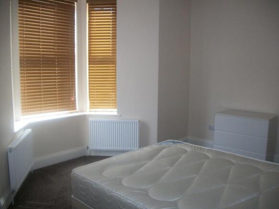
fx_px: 258
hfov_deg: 56.8
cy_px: 104
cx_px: 140
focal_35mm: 32
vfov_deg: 44.1
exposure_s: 1/30
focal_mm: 5.7
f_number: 2.9
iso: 160
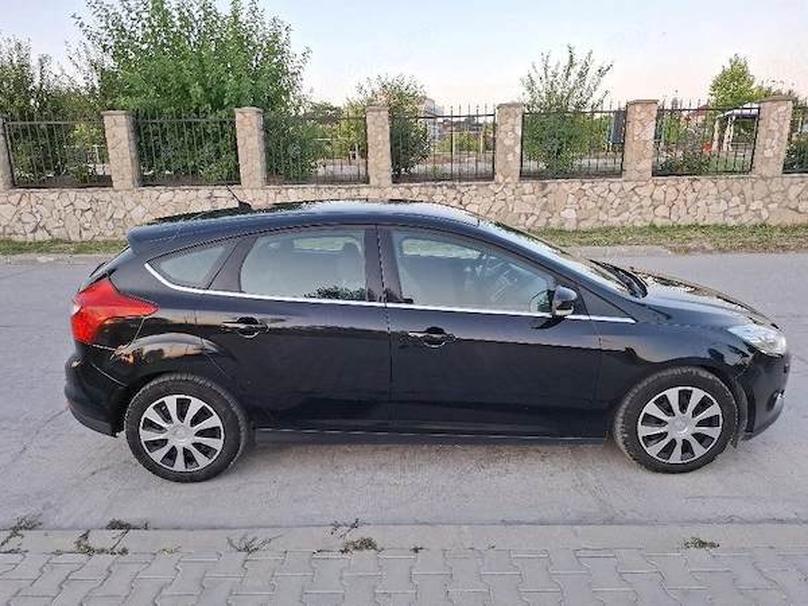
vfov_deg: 58.9
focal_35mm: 23
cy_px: 303
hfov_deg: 73.9
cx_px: 404
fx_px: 537
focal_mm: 5.54
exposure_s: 1/111
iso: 50
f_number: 1.8
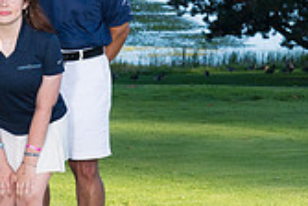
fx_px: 1808
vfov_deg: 6.5
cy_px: 67
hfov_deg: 9.4
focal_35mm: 211
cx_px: -214
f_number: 7.1
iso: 250
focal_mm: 55
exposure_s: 1/250
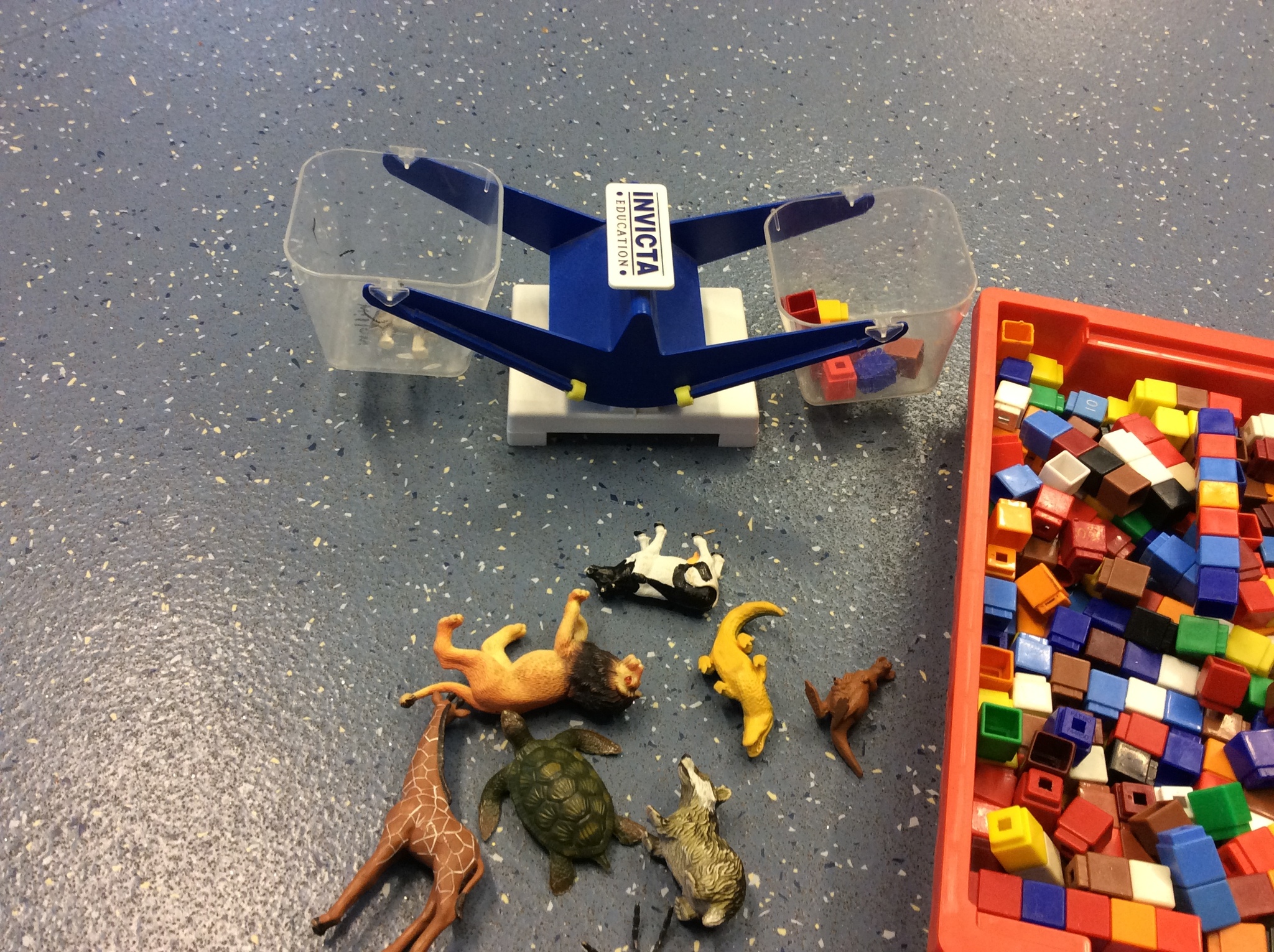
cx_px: 637
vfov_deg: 44.1
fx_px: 1176
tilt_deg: -50.8
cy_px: 476
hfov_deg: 56.9
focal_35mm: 32
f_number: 2.4
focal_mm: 3.3
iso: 80
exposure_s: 1/25
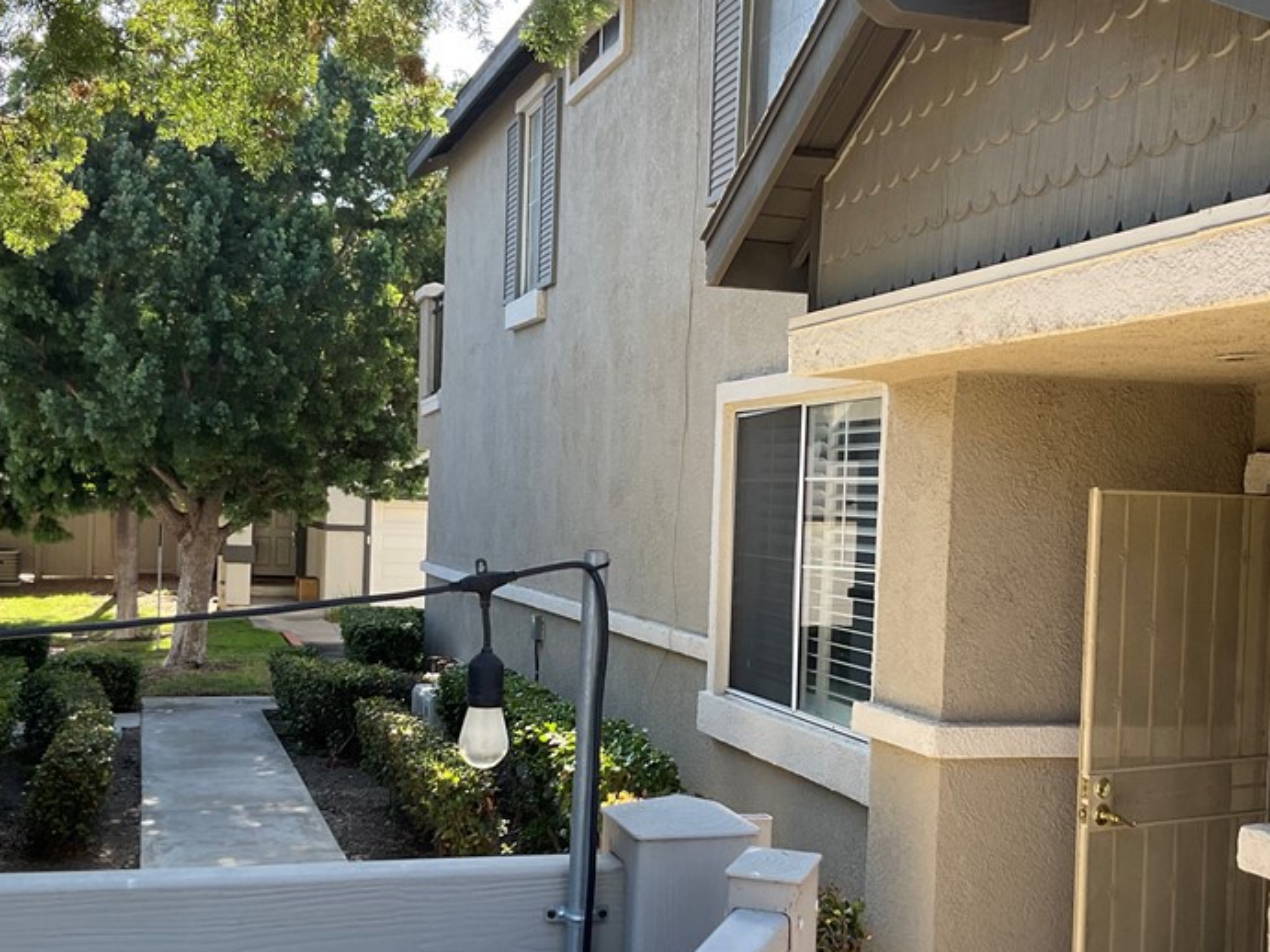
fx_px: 1577
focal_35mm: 43
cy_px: 550
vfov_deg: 33.5
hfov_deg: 43.9
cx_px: 649
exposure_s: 1/176
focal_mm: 3
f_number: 1.8
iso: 16
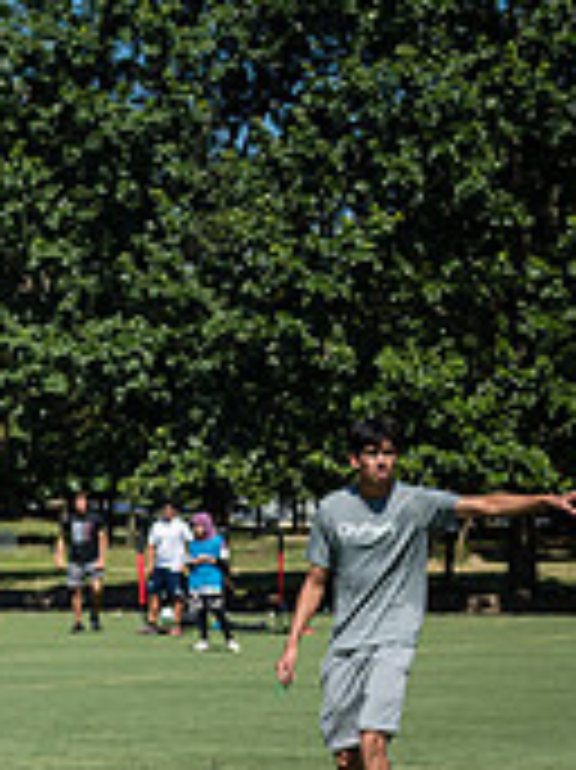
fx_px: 3621
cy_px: 846
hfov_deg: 8.8
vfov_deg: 11.9
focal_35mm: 163
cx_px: -425
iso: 200
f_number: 4
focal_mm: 38
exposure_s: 1/1600
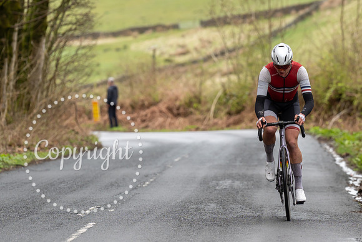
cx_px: 322
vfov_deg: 4.3
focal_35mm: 316
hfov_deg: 6.5
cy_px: 100
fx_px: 3182
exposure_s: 1/1000
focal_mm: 159
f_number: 3.5
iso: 640
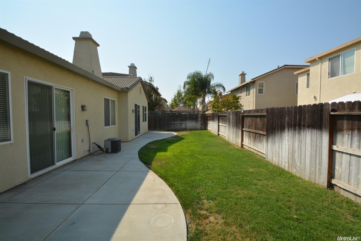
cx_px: 180
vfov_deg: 77.3
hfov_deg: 100.4
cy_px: 120
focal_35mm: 15
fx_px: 150
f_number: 10
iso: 100
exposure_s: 1/200
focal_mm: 10
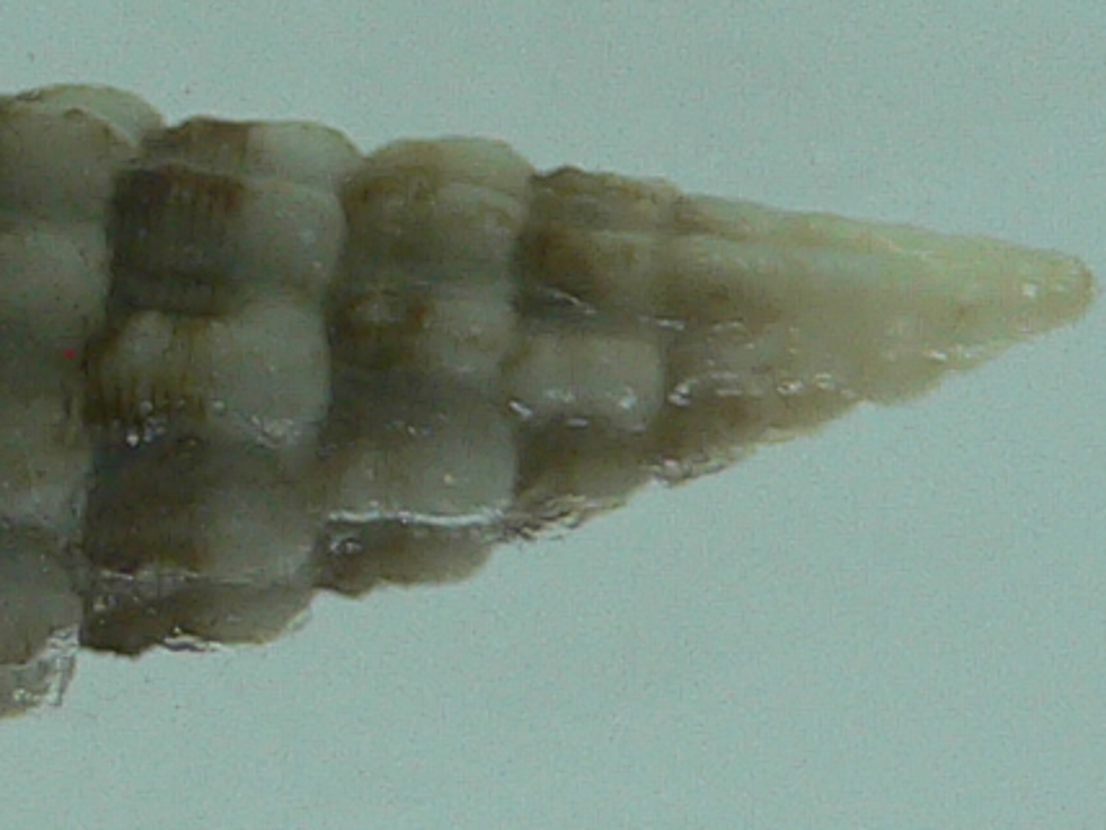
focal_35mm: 165
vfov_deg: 8.9
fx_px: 5272
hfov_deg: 11.7
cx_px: -222
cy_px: -31
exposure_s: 1/60
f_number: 2.8
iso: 80
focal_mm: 4.6
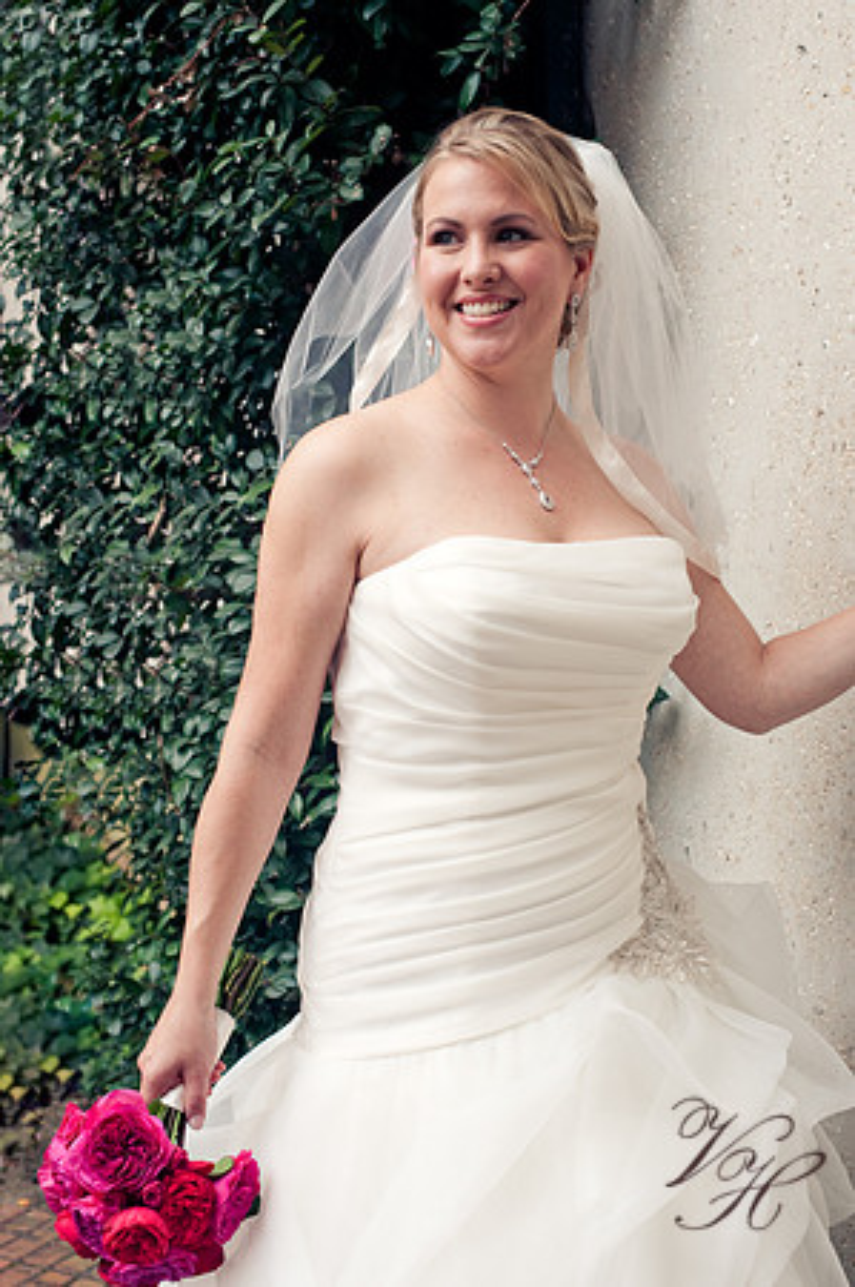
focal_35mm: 50
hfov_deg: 26.9
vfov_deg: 39.6
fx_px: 1785
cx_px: 428
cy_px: 644
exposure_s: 1/250
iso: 400
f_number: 5.6
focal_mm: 50
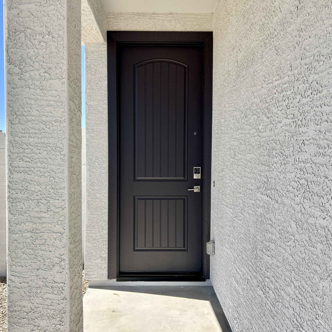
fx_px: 336
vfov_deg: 52.5
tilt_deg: -1.8
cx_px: 160
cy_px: 167
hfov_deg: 52.5
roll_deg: +0.5
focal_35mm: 31
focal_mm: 5.7
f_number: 1.5
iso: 50
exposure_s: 1/3356
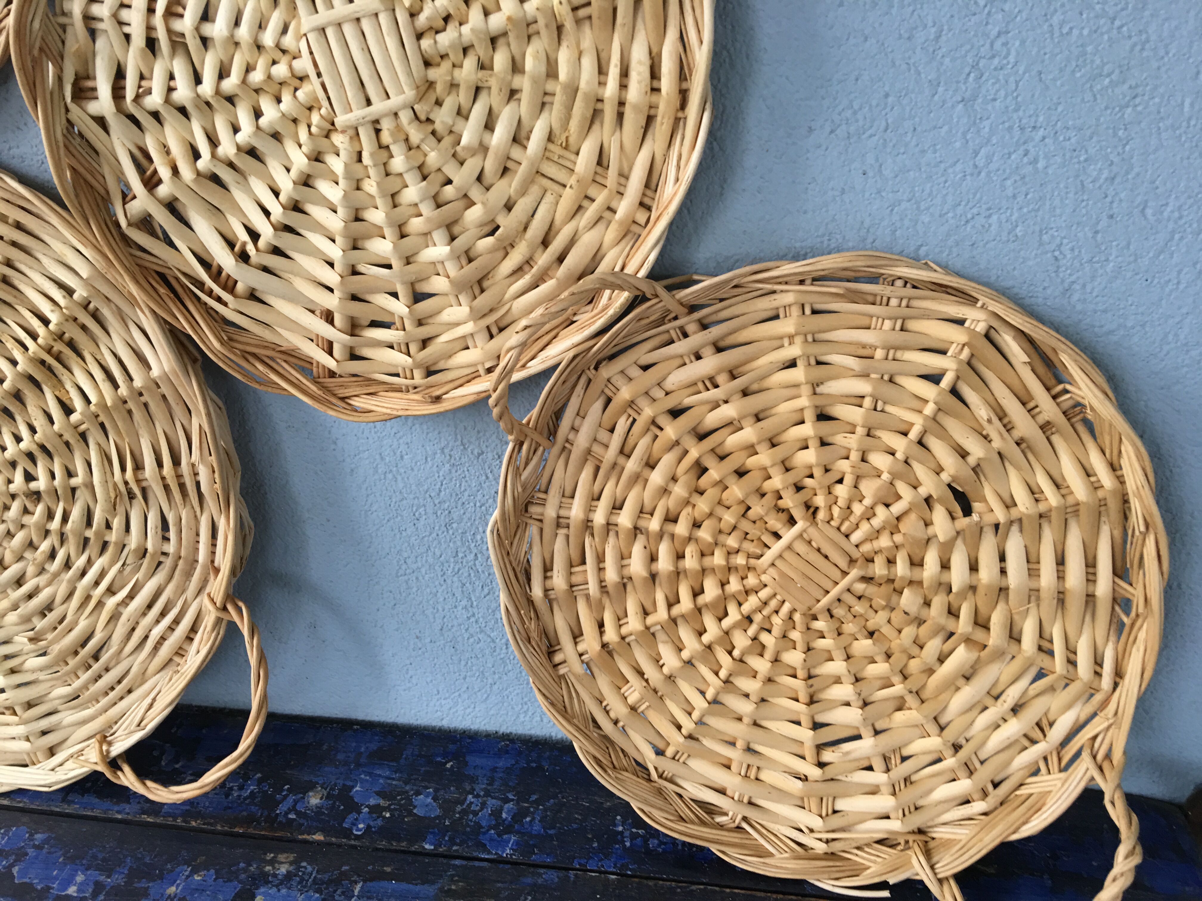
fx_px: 1007
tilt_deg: -24.1
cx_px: 601
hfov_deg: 61.7
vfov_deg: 48.2
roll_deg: +2.8
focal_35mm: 29
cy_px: 450
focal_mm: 4.15
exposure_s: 1/17
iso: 32
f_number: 2.2
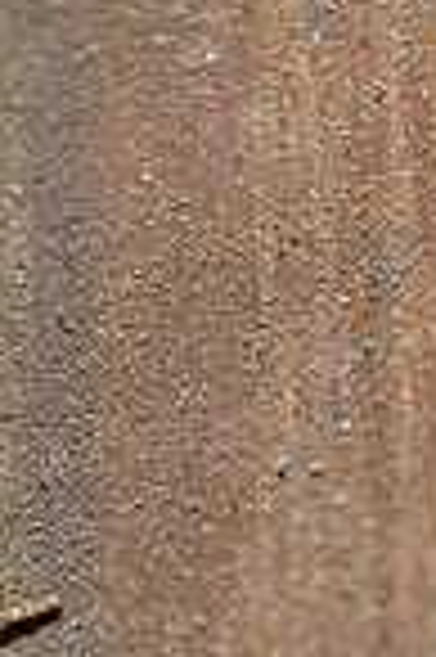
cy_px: 770
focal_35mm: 1390
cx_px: -198
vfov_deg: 1.5
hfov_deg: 1.0
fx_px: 25310
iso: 500
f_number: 4
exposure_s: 1/800
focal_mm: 300
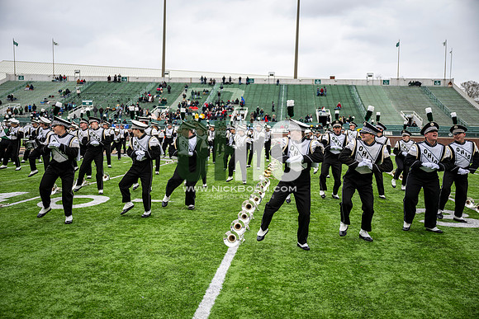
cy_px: 160
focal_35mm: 34
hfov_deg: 55.1
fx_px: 459
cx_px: 240
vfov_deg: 38.4
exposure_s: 1/500
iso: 100
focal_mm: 34.5
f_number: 2.8
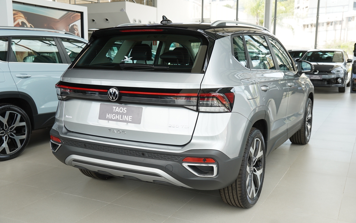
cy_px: 108
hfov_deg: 49.3
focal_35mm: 40
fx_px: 388
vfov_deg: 32.0
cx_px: 178
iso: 160
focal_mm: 26
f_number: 4.5
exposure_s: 1/100
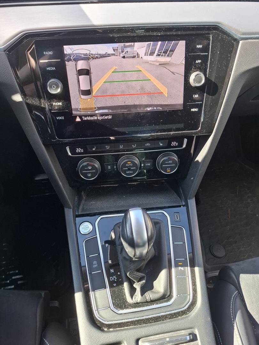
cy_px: 172
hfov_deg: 58.9
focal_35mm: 23
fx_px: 229
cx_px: 130
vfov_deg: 73.9
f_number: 1.8
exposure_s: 1/104
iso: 50
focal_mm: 5.54
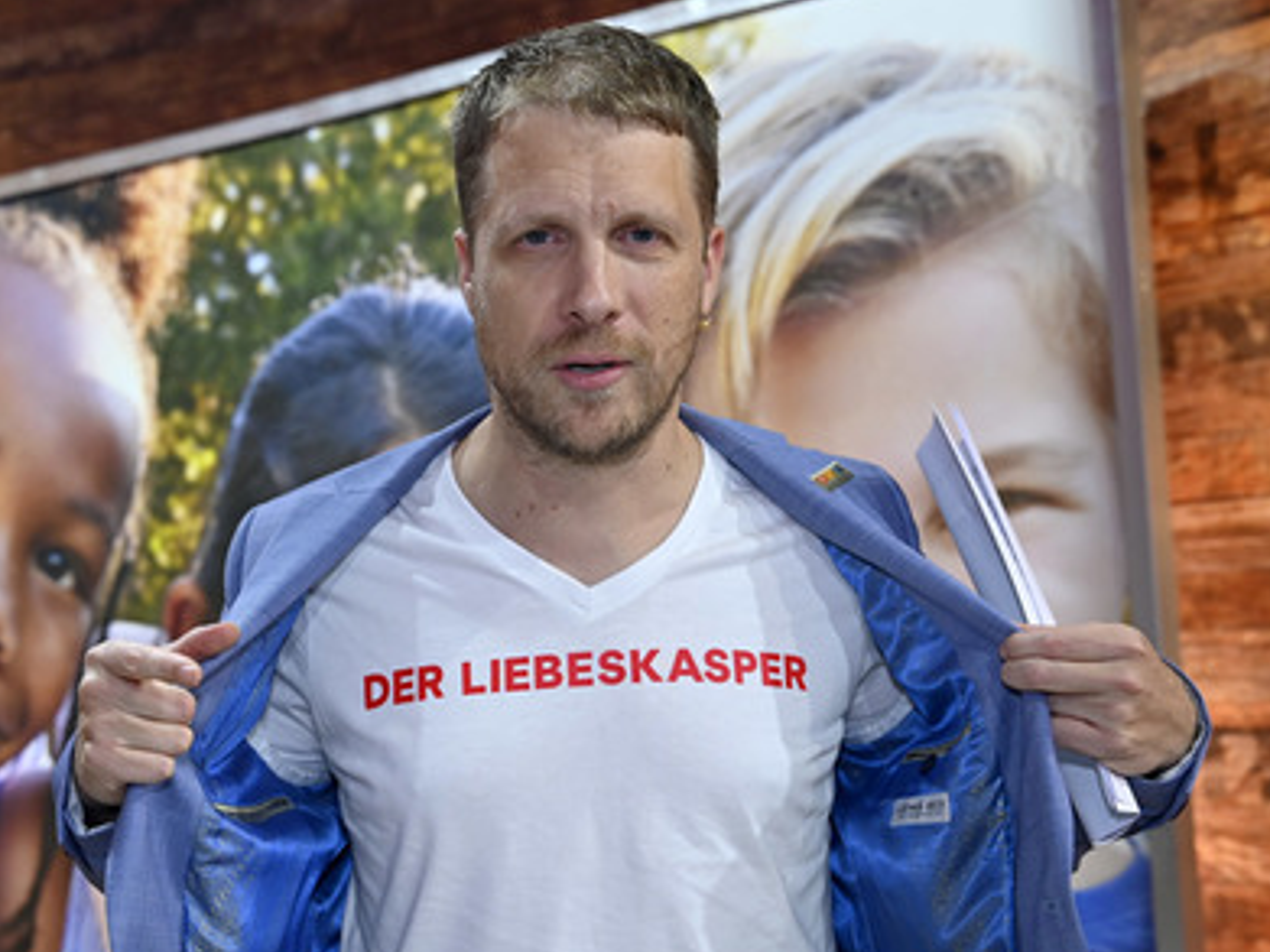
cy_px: 474
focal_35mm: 41
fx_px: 1504
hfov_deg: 45.8
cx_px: 599
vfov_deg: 35.1
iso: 1000
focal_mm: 37
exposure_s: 1/200
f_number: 4
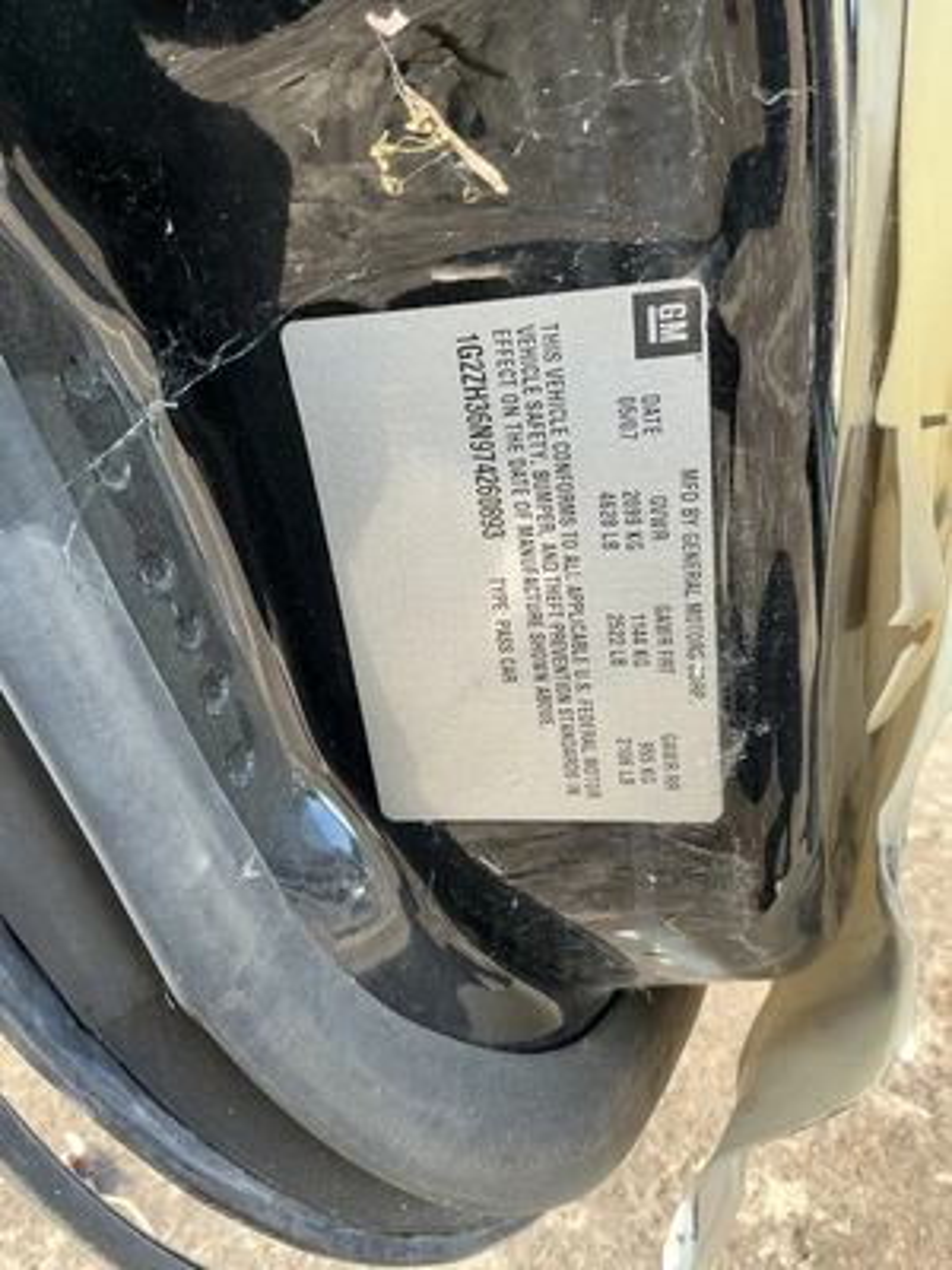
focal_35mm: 28
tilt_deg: -19.7
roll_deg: -1.8
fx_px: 1027
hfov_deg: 49.7
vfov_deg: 63.4
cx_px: 476
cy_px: 635
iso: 32
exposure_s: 1/122
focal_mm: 3
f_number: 1.8
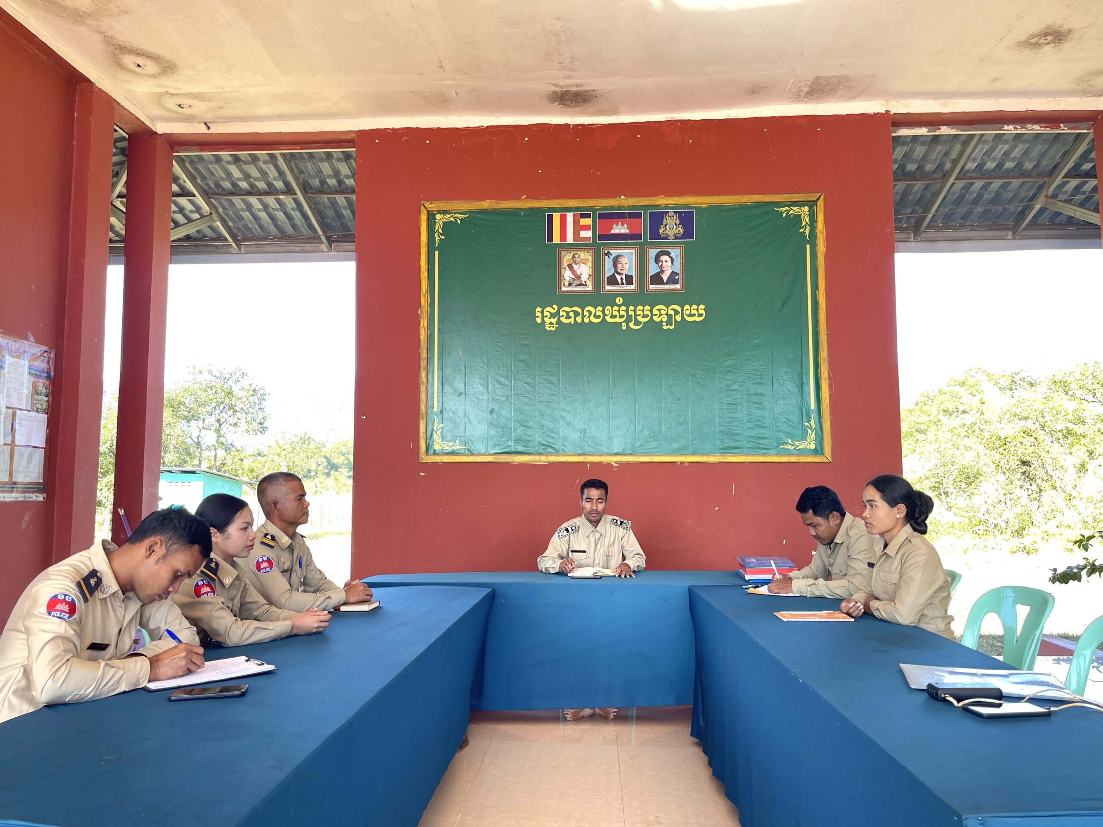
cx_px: 552
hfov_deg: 69.4
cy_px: 414
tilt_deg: +4.9
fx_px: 797
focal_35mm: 25
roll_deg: -0.9
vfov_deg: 54.9
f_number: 1.6
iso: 64
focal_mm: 5.1
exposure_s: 1/121
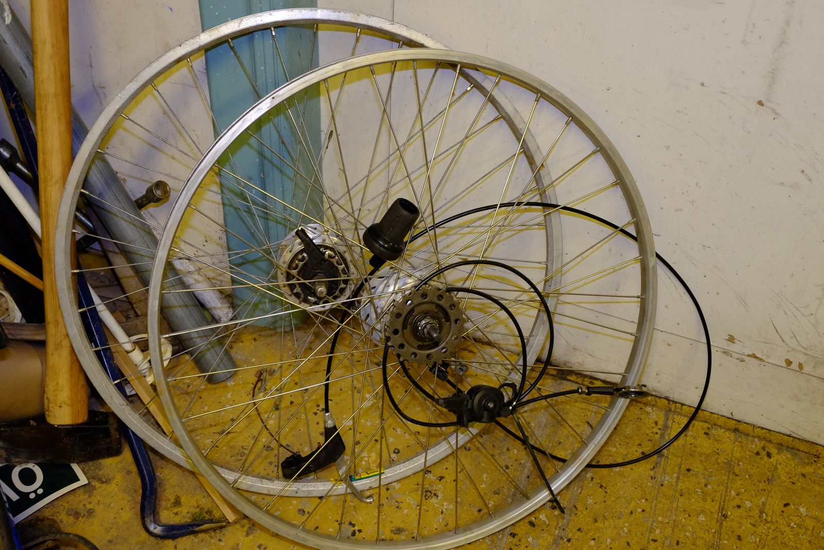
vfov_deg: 30.5
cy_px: 275
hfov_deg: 44.5
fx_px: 1007
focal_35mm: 44
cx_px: 412
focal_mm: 29.5
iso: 2000
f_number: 6.4
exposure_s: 1/30
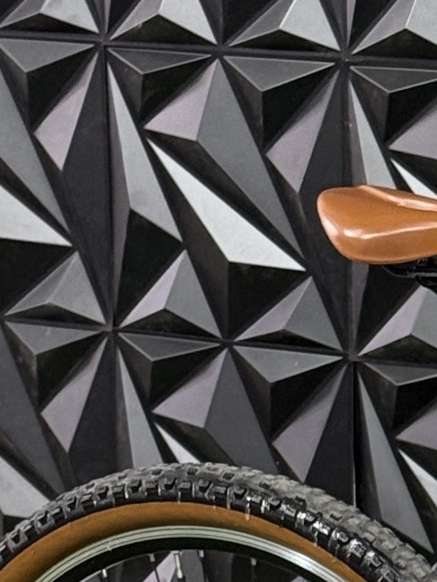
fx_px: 3737
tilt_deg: -8.9
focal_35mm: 222
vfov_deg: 8.9
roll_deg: -1.0
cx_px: 937
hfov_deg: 6.5
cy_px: 361
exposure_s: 1/60
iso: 160
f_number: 1.78
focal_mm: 6.76
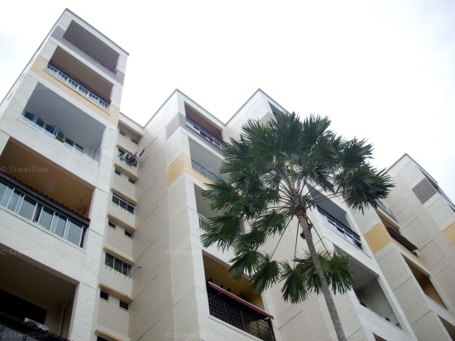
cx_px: 228
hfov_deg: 50.2
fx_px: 486
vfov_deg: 38.6
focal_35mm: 37
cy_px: 170
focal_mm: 6.2
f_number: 5.6
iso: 80
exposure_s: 1/320
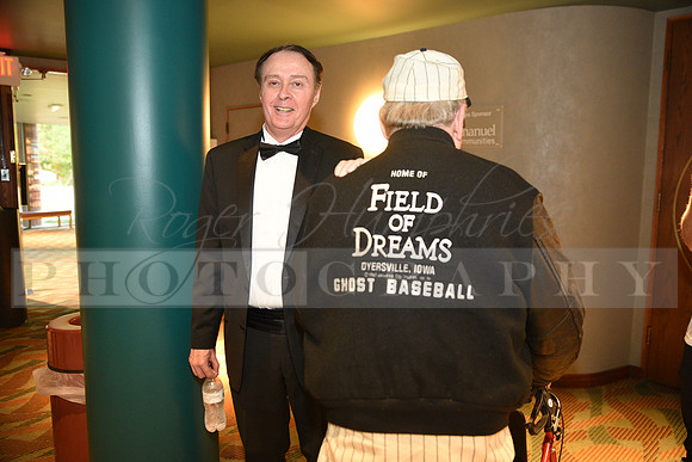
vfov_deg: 45.0
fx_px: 558
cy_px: 231
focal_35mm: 29
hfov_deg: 63.6
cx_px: 346
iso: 3200
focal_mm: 29
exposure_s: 1/60
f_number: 2.8
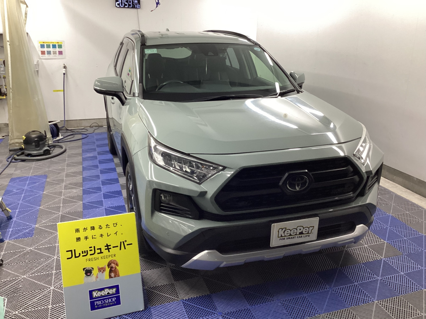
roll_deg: -0.9
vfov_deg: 45.4
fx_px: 381
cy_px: 160
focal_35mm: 31
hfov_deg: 58.4
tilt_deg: -16.0
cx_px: 213
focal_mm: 3.3
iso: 125
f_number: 2.4
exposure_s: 1/60
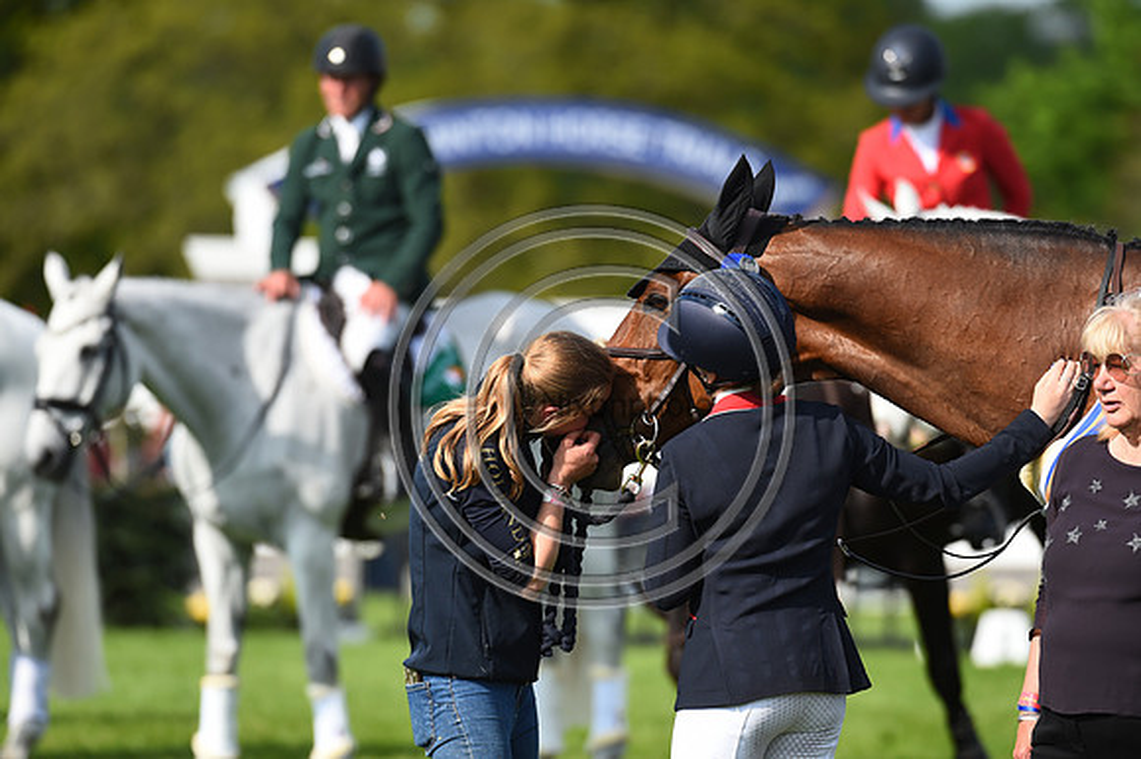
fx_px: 12670
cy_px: 380
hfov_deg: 5.2
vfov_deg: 3.4
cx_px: 570
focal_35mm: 400
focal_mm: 400
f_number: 5.6
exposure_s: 1/1250
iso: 450
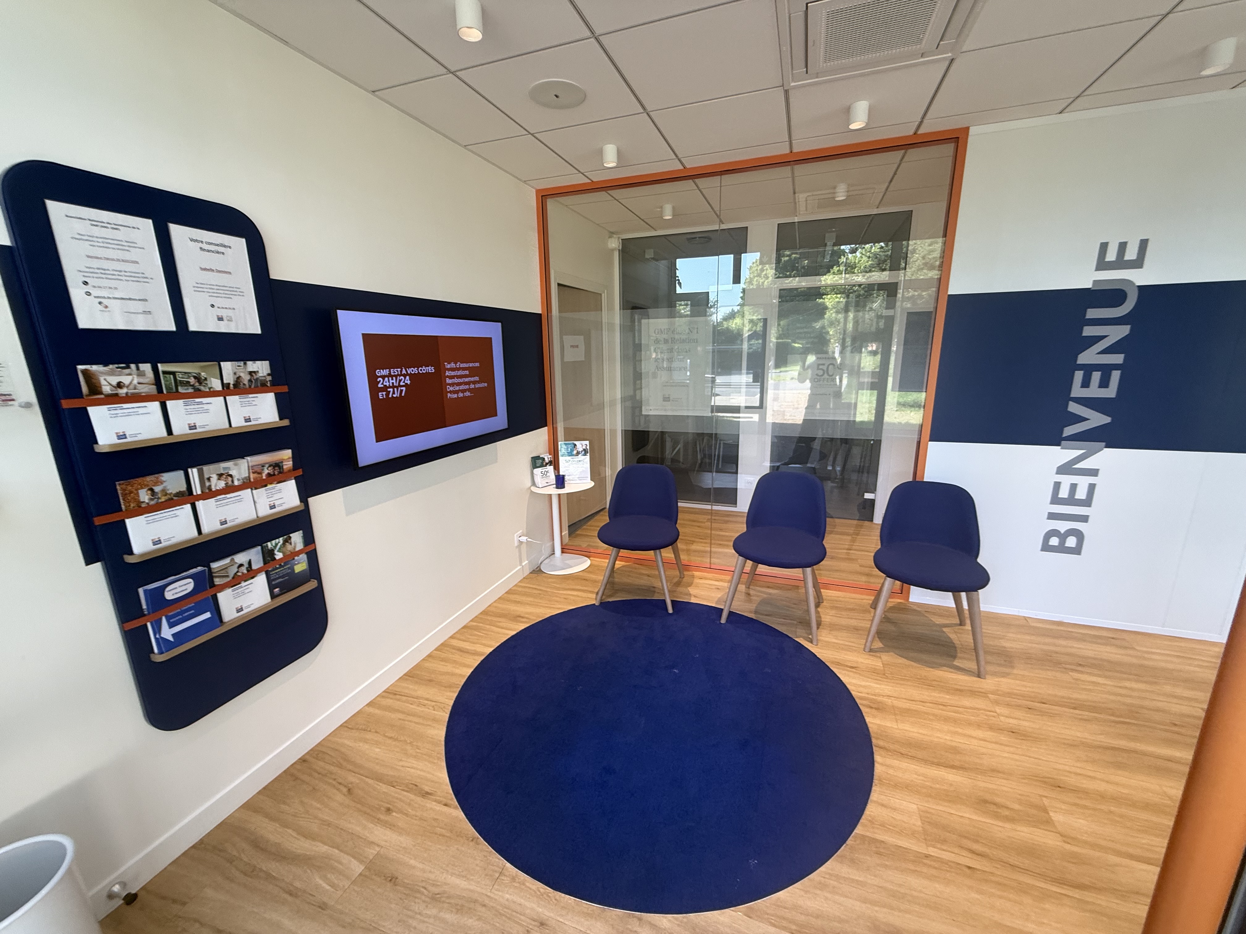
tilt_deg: -12.3
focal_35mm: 14
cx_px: 623
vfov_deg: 85.7
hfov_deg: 102.1
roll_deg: +0.8
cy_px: 467
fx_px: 504
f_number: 2.2
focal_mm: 2.22
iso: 100
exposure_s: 1/100
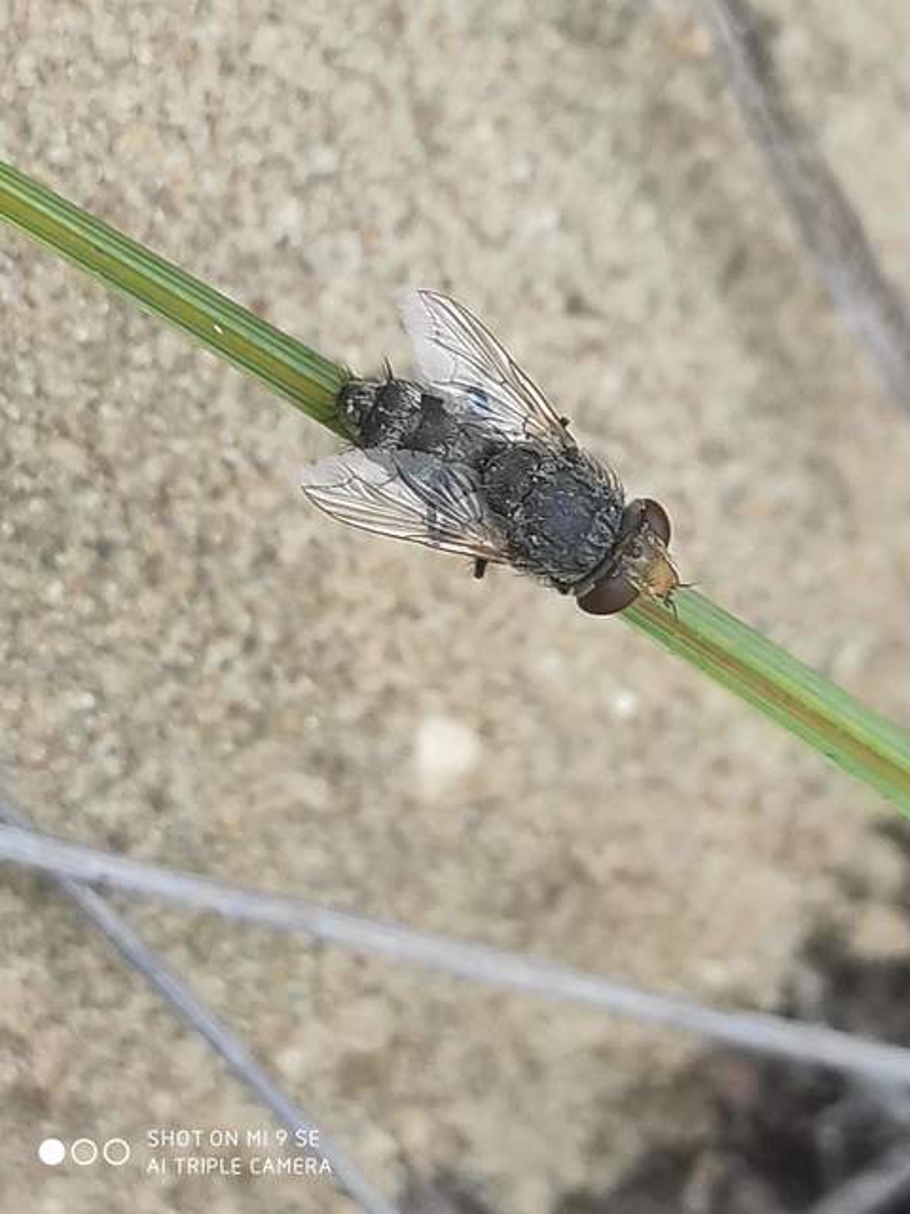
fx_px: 911
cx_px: 455
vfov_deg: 67.3
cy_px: 607
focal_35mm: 26
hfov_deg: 53.1
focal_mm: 4.77
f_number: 1.75
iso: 124
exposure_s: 1/120
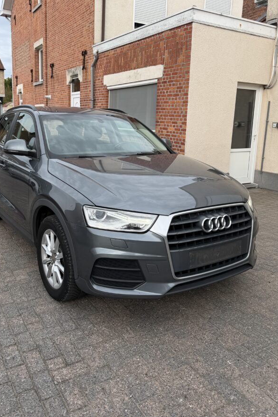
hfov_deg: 44.8
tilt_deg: -11.1
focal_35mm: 29
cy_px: 185
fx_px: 336
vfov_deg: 63.5
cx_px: 114
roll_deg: -1.4
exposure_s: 1/1271
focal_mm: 6.76
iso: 80
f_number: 1.78
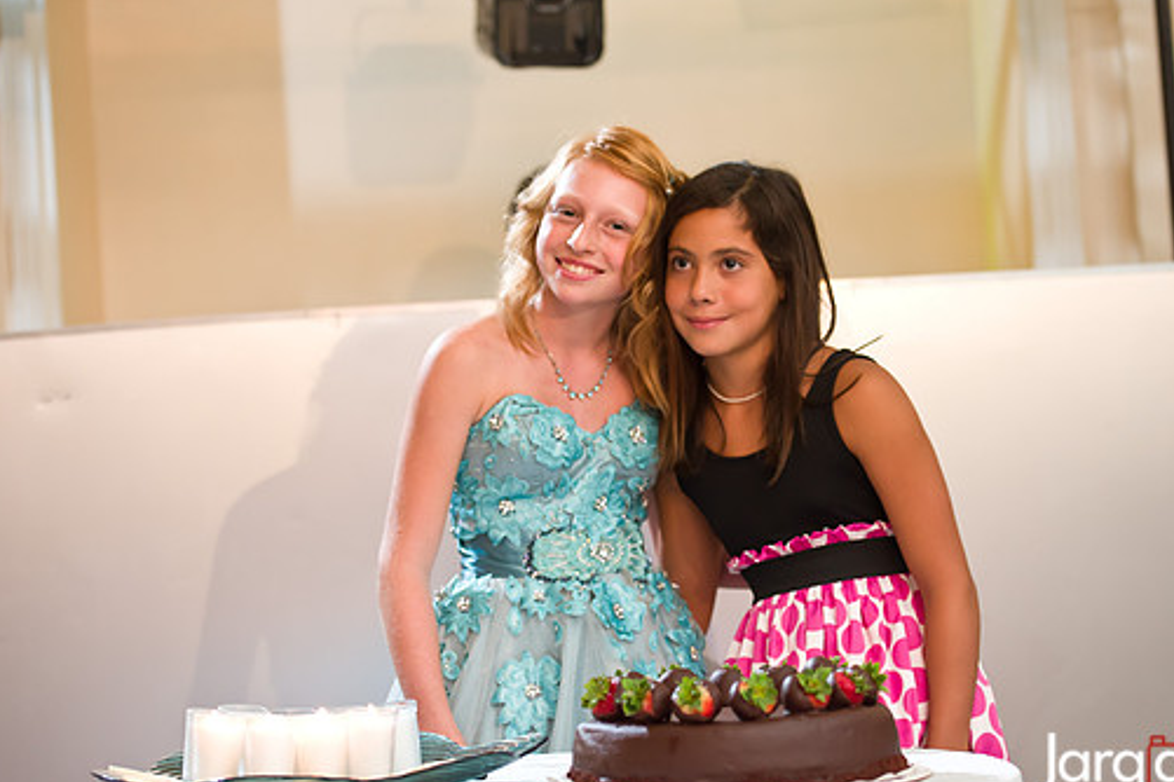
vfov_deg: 16.9
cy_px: 405
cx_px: 673
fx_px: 2641
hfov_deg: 25.0
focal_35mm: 81
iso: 1600
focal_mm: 70
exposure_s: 1/125
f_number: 3.2
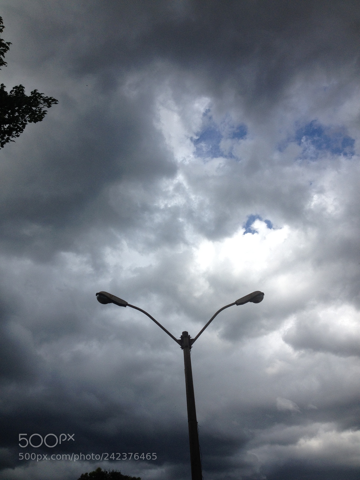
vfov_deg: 52.6
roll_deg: +4.9
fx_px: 485
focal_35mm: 35
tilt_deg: +38.2
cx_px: 180
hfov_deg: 40.7
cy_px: 240
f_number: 2.4
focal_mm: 4.28
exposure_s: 1/3460
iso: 50
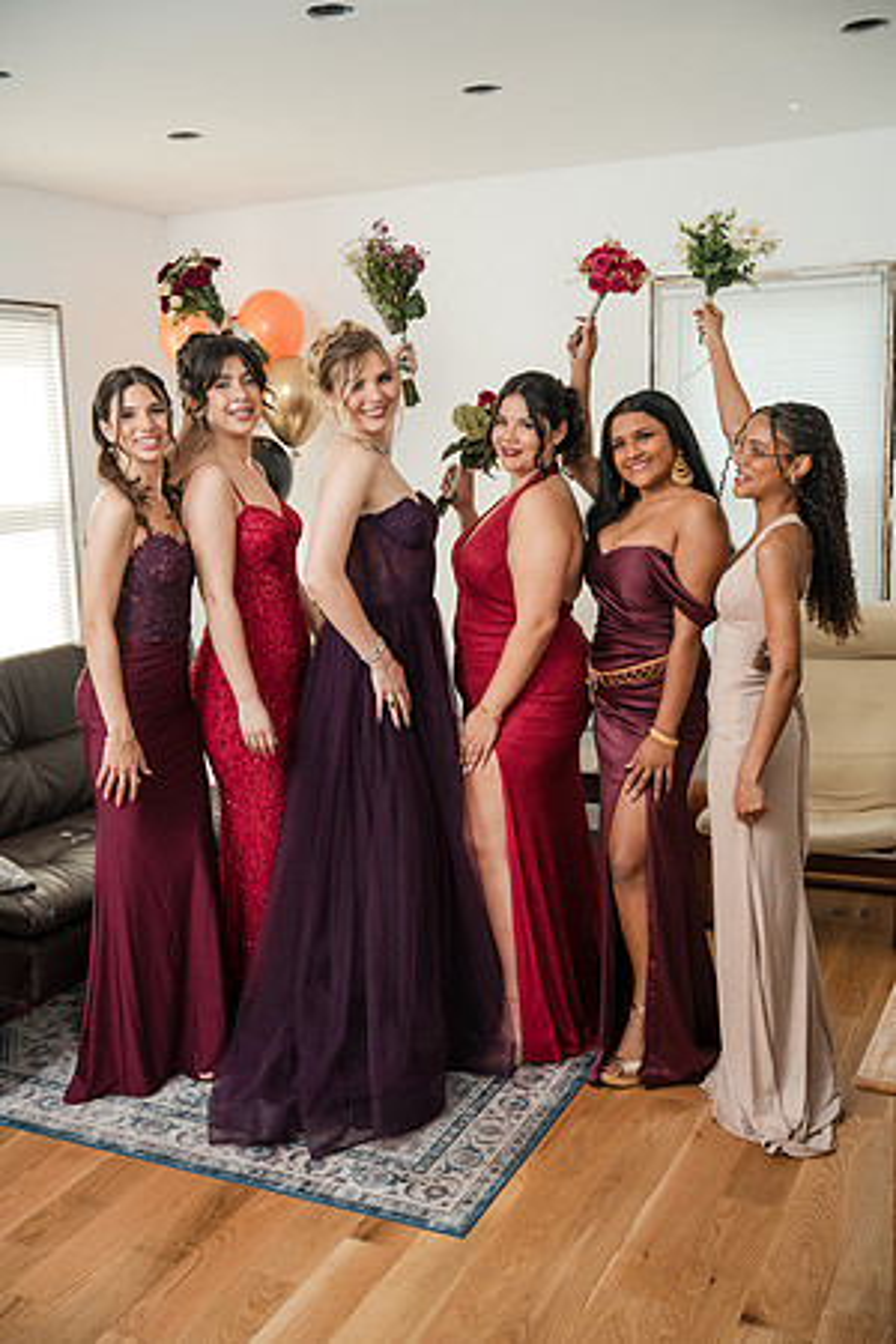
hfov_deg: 37.9
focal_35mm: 35
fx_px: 1307
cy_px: 672
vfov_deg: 54.4
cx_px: 448
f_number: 4
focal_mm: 35
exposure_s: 1/250
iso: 1250
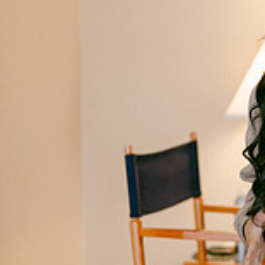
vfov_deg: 10.8
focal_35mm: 162
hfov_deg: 10.6
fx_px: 1403
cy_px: 148
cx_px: 297
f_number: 1.8
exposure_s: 1/400
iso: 400
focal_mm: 50
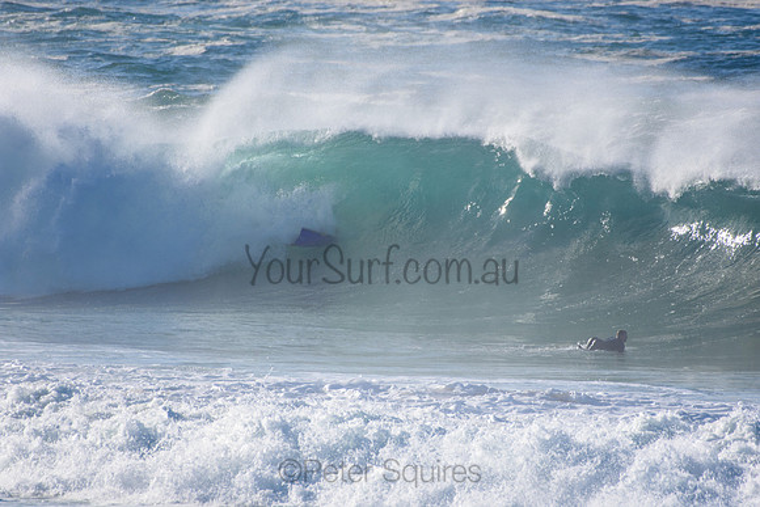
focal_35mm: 750
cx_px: 380
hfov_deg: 2.7
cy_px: 254
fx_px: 15836
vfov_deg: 1.8
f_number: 5.6
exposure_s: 1/2000
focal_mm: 500
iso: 280
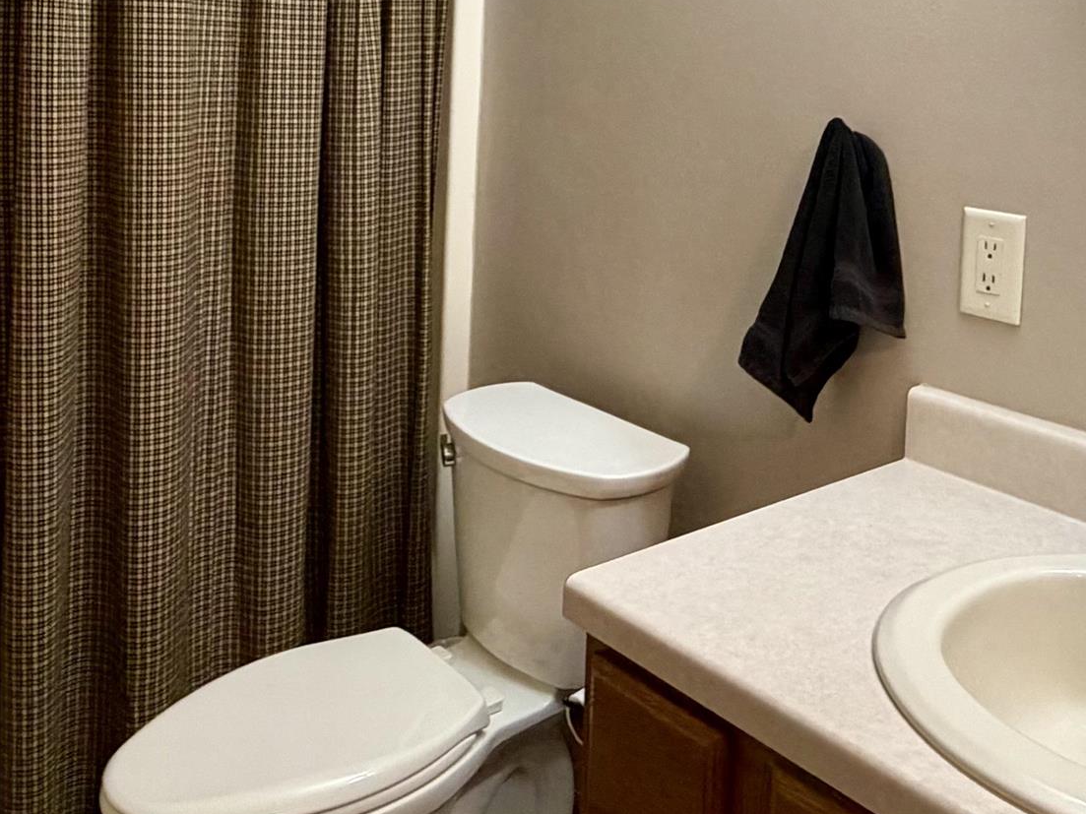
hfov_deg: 47.3
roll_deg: -2.1
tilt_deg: -2.4
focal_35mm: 39
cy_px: 84
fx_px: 1223
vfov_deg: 34.8
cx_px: 692
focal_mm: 2.22
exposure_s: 1/60
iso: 320
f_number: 2.2
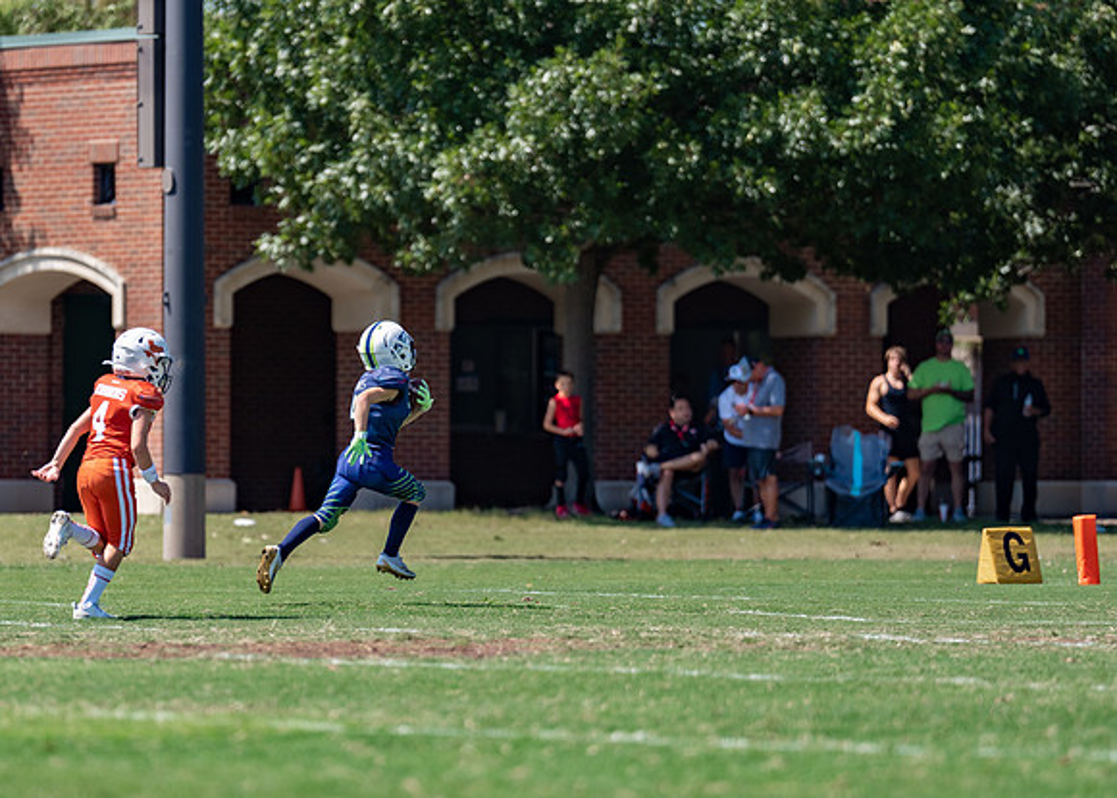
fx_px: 10294
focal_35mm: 325
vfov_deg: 4.4
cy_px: 448
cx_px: 385
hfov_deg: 6.2
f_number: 2.8
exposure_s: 1/1600
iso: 100
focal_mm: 200
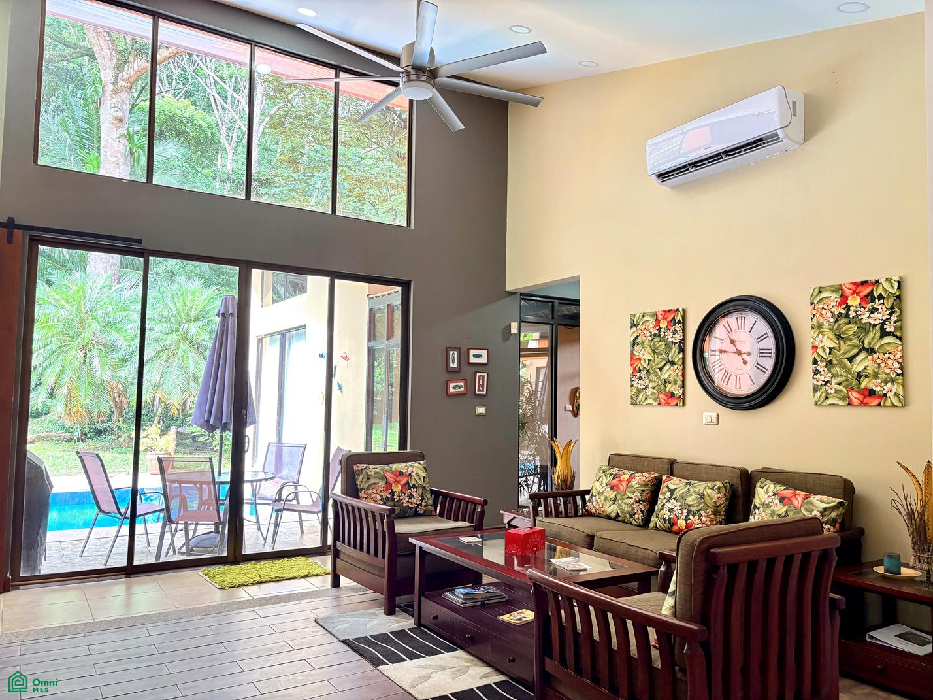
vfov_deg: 53.1
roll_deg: -1.2
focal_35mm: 26
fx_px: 701
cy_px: 350
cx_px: 466
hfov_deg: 67.3
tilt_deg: +3.5
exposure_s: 1/60
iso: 250
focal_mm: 5.96
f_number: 1.6
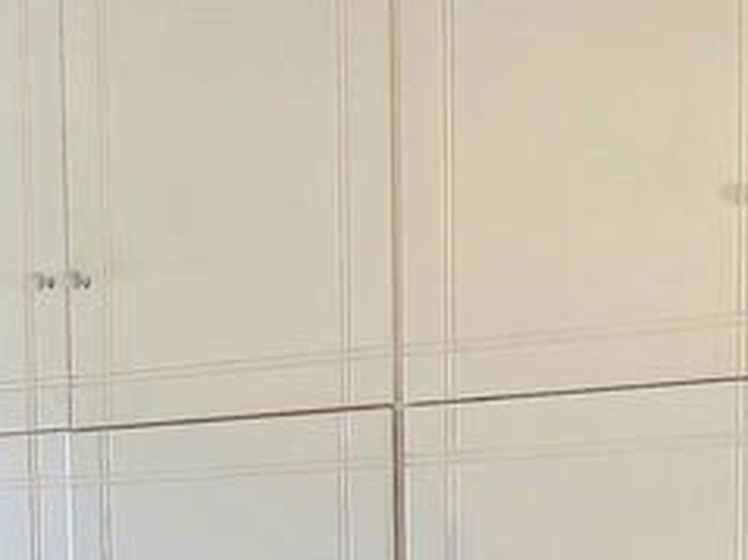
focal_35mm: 87
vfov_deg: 15.7
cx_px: 385
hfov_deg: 22.5
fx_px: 1879
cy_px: 810
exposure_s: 1/101
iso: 100
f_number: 1.9
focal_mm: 2.2
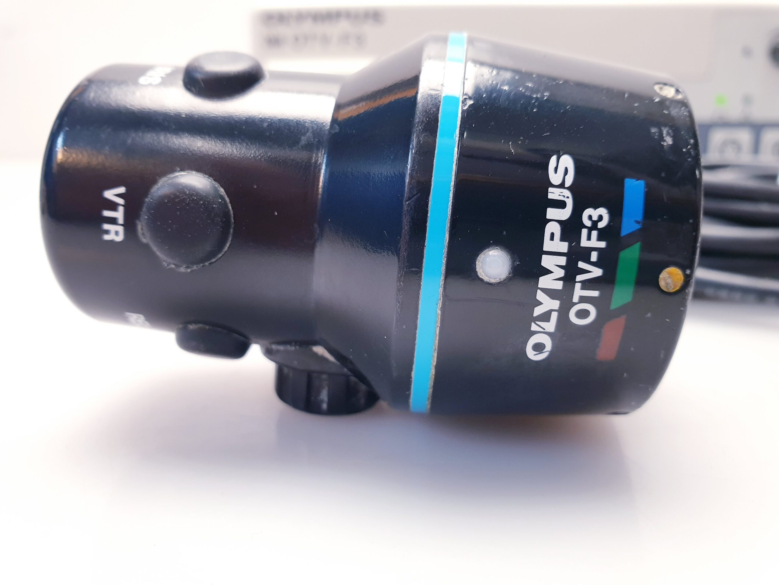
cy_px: 292
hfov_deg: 67.3
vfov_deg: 53.1
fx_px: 585
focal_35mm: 26
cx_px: 390
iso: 160
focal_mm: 4.3
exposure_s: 1/50
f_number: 2.4
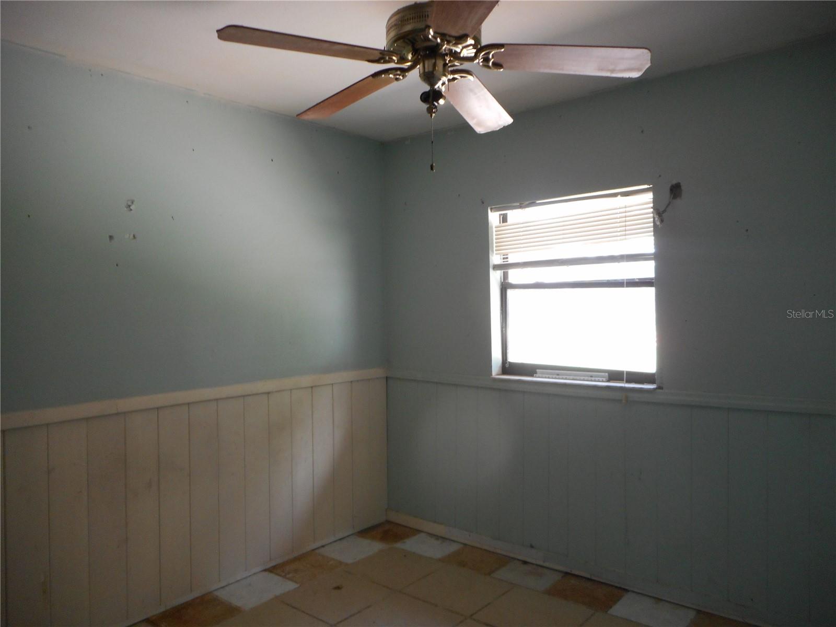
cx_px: 418
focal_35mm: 25
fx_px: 604
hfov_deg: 69.4
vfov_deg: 54.9
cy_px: 314
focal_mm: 4.5
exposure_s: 1/30
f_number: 3.7
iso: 200
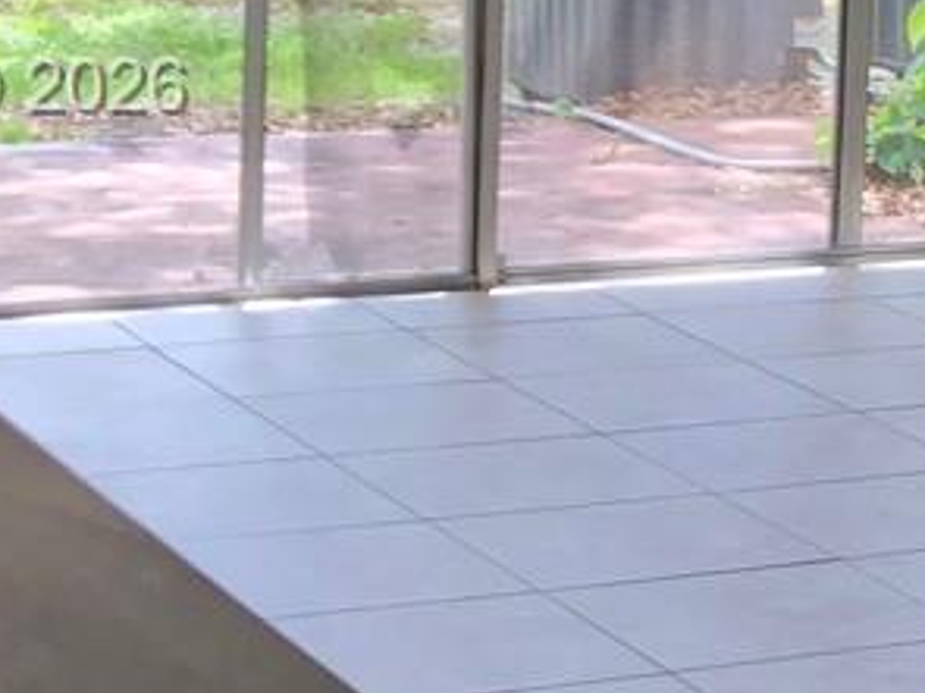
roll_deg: -3.3
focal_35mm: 152
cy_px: 91
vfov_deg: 9.7
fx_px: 4060
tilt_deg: -8.4
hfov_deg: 11.9
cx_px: 1718
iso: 64
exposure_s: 1/120
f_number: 1.8
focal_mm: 4
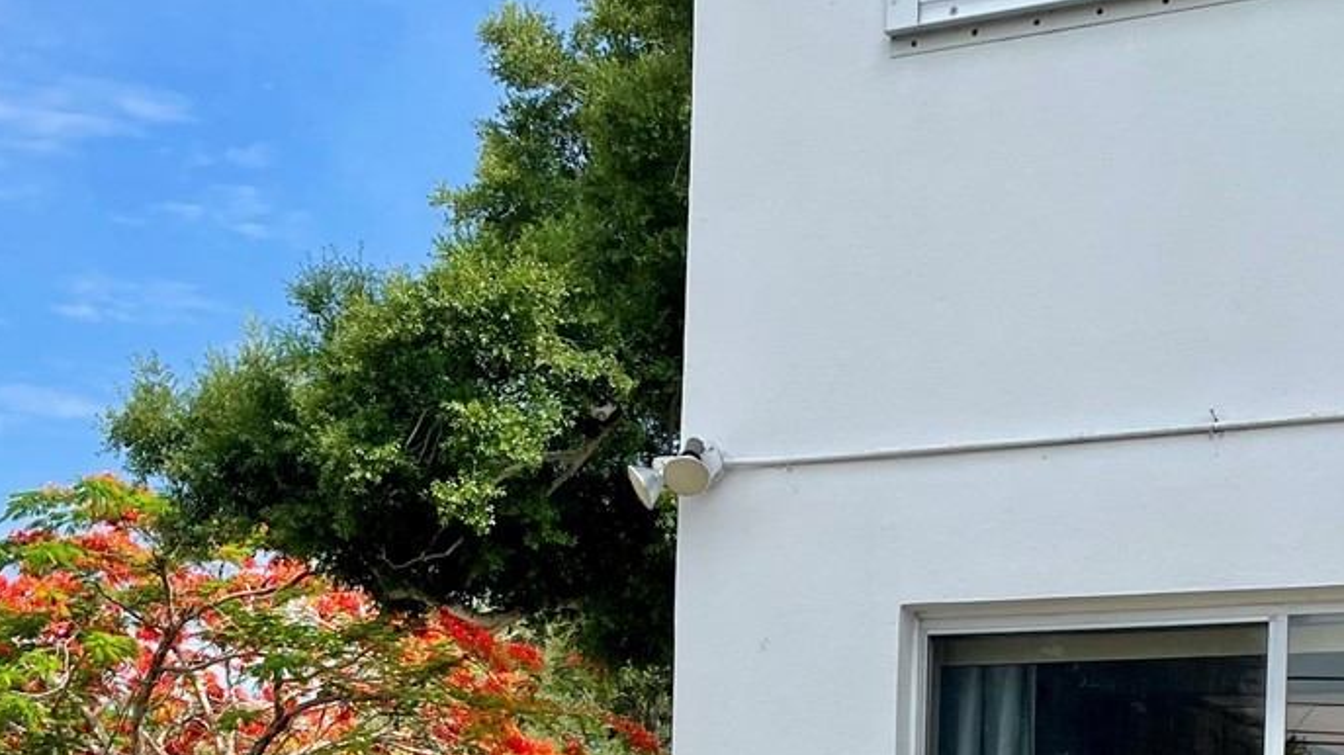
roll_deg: -1.6
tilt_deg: +0.9
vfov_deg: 17.2
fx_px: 2351
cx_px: 802
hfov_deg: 31.8
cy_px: 966
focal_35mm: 66
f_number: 1.6
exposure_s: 1/2817
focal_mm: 4.2
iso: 32
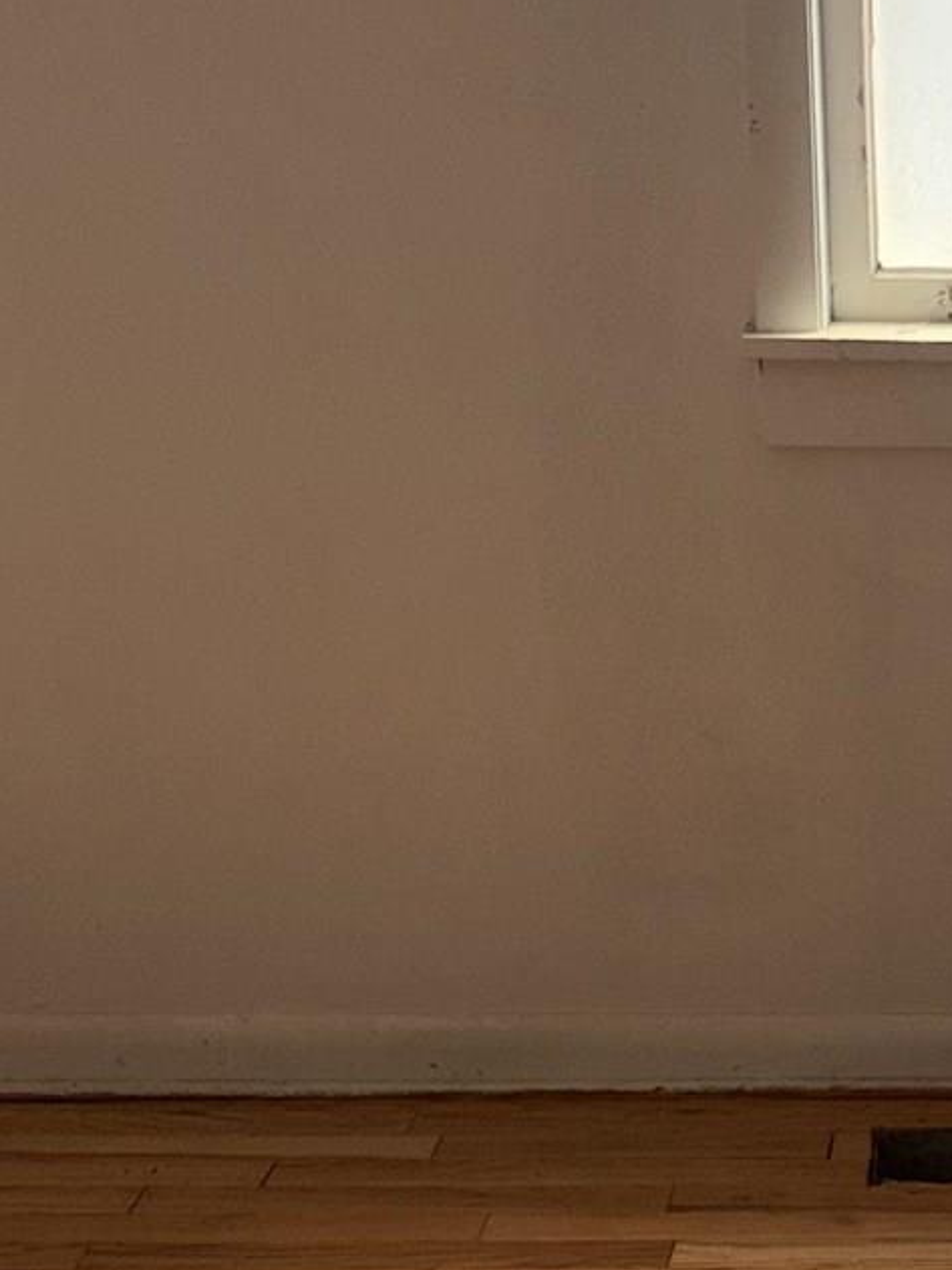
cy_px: 773
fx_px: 3485
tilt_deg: -16.1
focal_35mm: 95
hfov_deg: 15.0
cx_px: 1155
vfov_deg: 20.6
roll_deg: -0.1
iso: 32
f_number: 1.6
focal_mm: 5.96
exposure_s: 1/1001
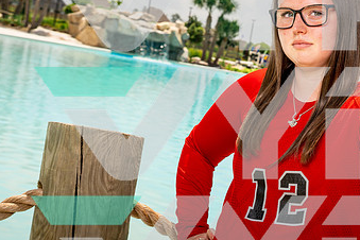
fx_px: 890
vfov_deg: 15.4
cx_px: 305
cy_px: 124
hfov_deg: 22.5
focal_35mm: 89
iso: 100
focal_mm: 52
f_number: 9
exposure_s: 1/200
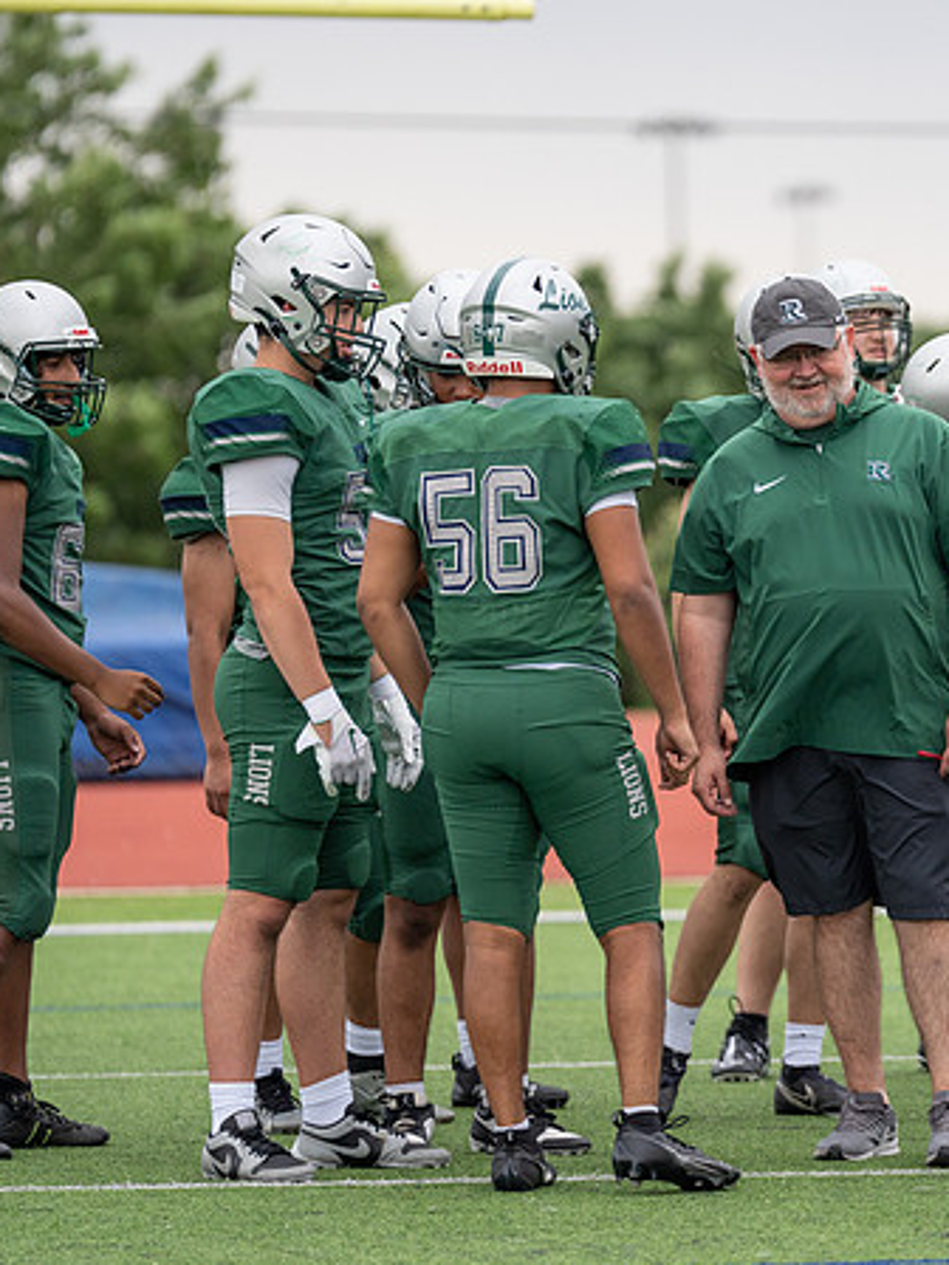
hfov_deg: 4.6
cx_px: 910
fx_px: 11697
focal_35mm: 320
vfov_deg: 6.2
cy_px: 609
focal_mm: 200
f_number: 2.8
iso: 250
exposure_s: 1/1250
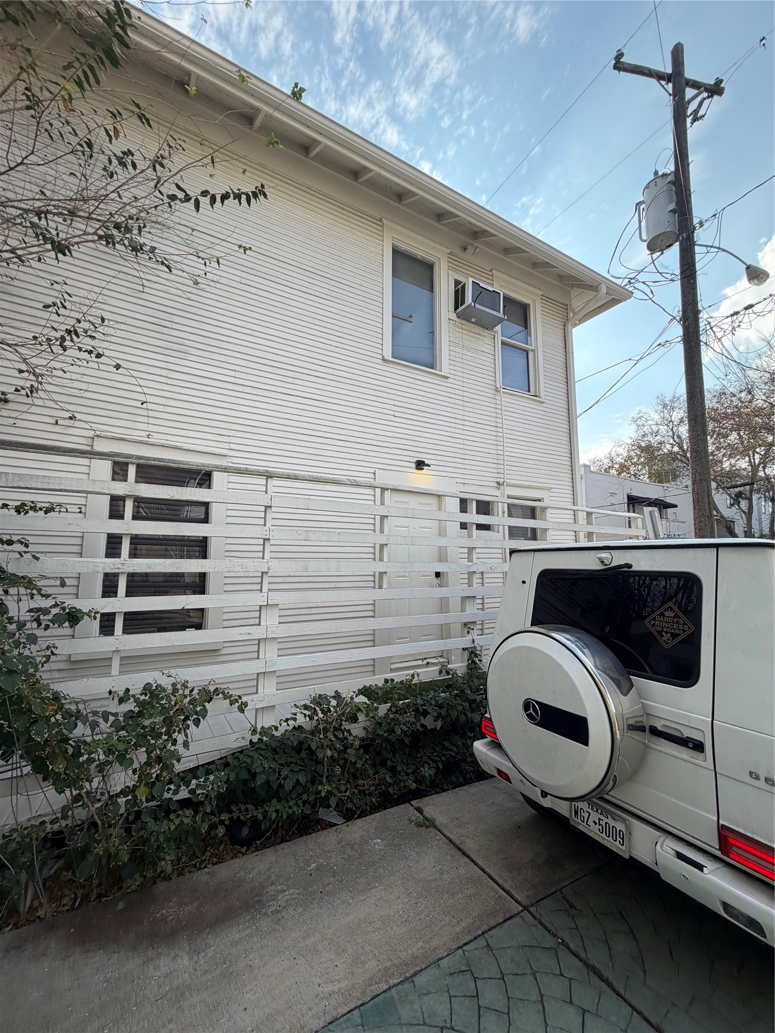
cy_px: 516
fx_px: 418
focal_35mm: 14
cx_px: 388
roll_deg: -0.9
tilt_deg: +7.8
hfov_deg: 85.7
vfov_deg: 102.1
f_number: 2.2
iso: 40
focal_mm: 2.22
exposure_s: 1/625
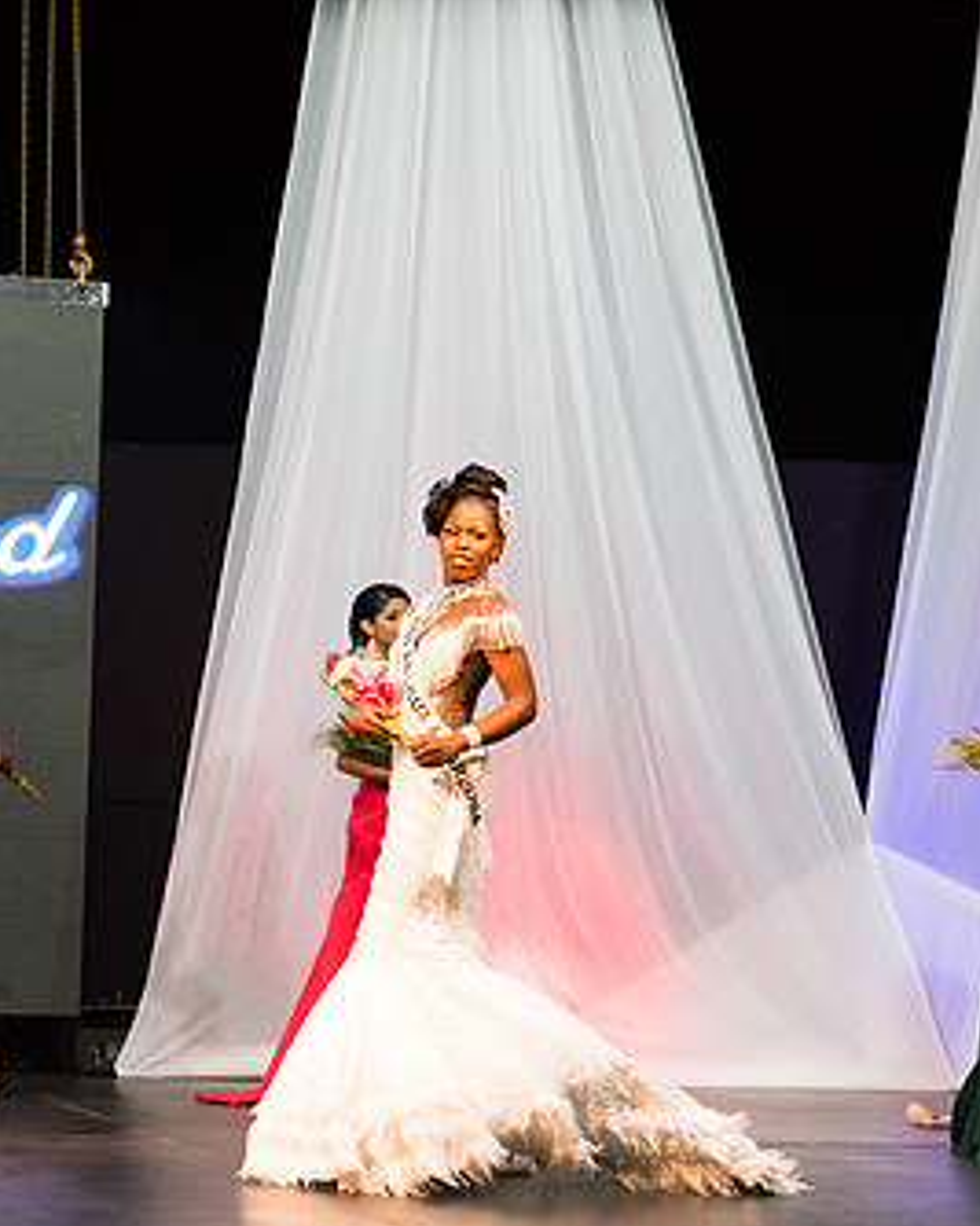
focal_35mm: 120
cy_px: 706
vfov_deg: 16.0
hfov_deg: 12.8
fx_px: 4353
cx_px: 352
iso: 4000
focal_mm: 66
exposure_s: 1/160
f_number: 5
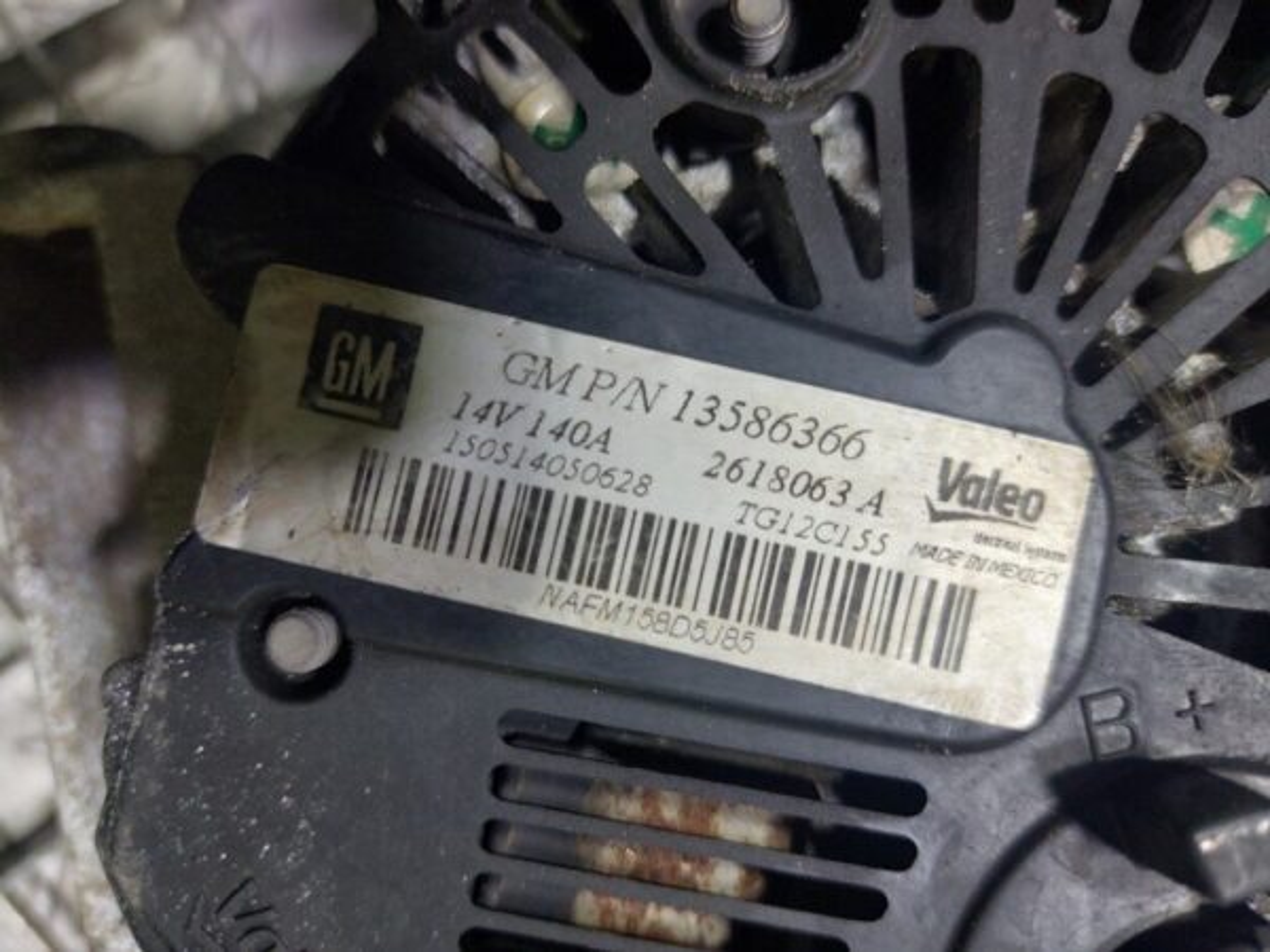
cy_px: 476
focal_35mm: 25
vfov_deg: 54.9
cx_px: 635
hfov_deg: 69.4
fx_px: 917
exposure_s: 1/50
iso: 100
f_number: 1.8
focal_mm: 5.23
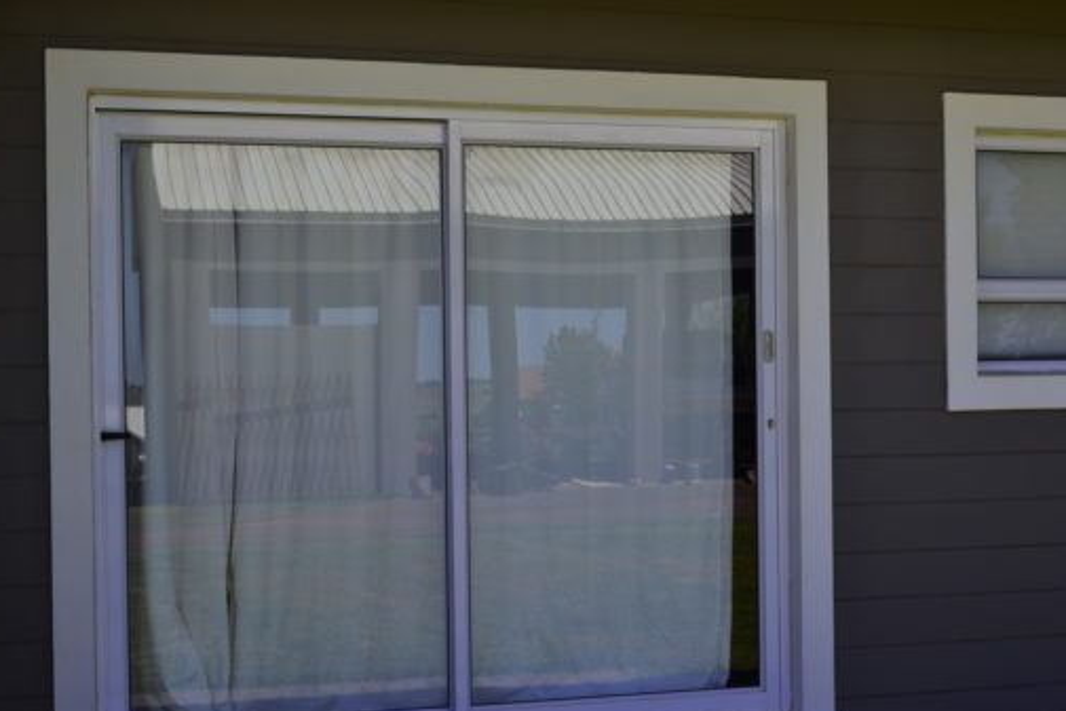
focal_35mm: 57
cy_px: 405
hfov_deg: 35.0
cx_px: 606
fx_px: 1688
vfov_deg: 23.8
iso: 100
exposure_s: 1/100
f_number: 8
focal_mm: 32
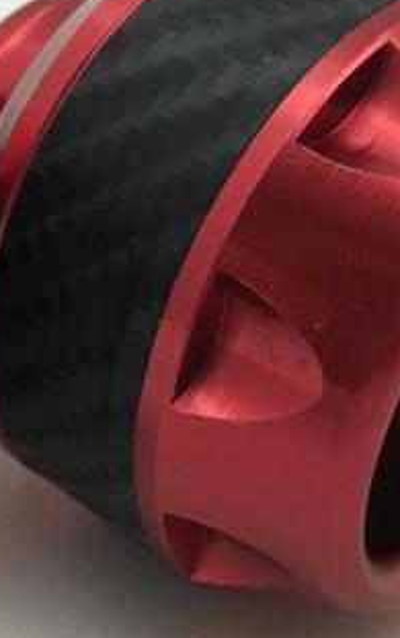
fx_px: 1375
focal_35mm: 79
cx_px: -55
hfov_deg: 16.0
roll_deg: -0.6
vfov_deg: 26.1
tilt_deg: -31.3
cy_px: 289
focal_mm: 4.15
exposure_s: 1/30
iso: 160
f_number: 2.2
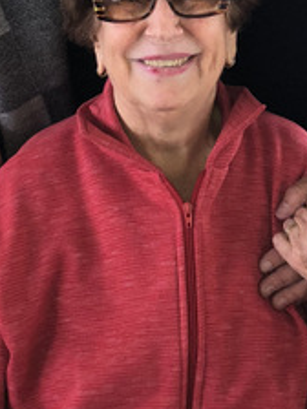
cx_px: 192
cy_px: -89
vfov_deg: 18.5
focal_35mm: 100
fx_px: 1182
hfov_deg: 14.8
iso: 50
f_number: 1.8
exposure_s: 1/120
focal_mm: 3.99
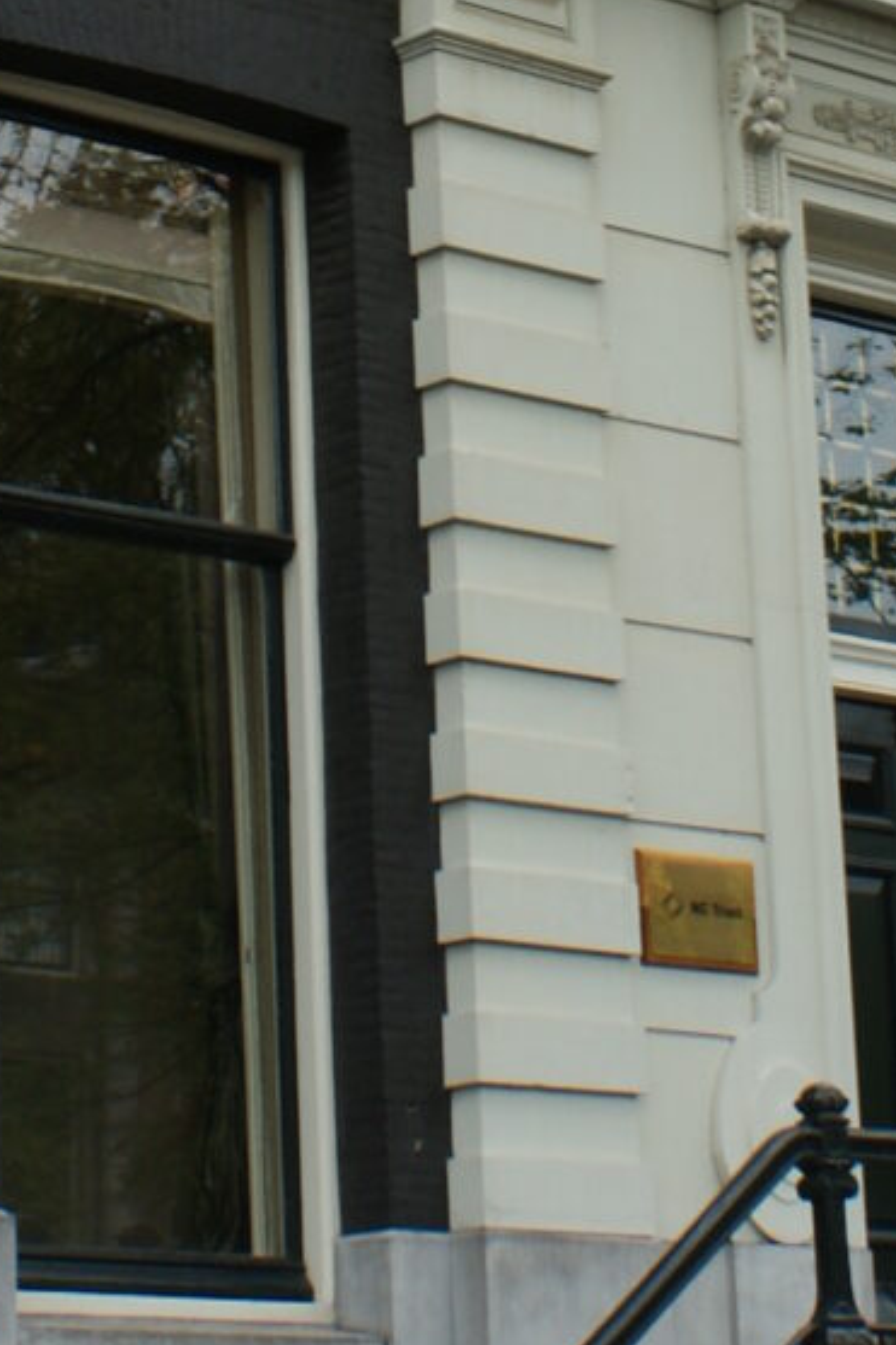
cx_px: 398
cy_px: 56
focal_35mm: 124
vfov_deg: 16.2
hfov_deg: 11.0
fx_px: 4632
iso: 100
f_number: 7.1
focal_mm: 18
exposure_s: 1/60
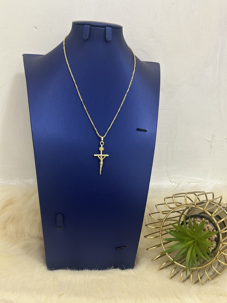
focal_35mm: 48
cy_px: 152
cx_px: 114
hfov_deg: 30.3
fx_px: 420
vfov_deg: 39.7
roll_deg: -3.3
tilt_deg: -6.6
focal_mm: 6.86
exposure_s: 1/60
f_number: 1.78
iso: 160
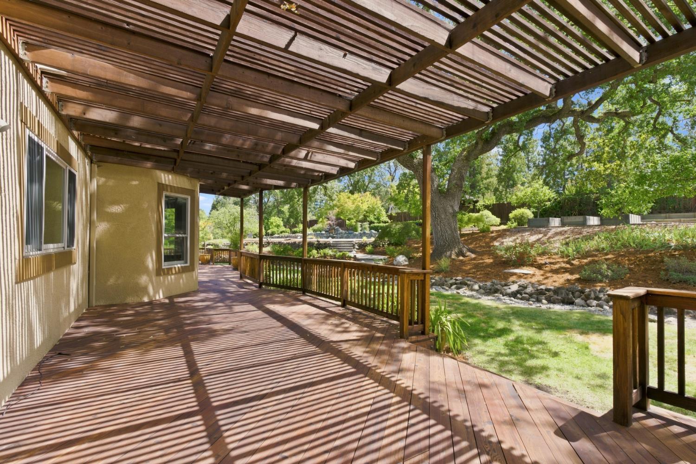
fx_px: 329
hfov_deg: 93.3
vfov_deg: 70.4
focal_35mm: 17
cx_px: 348
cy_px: 232
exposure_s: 1/125
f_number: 11
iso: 320
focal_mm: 17
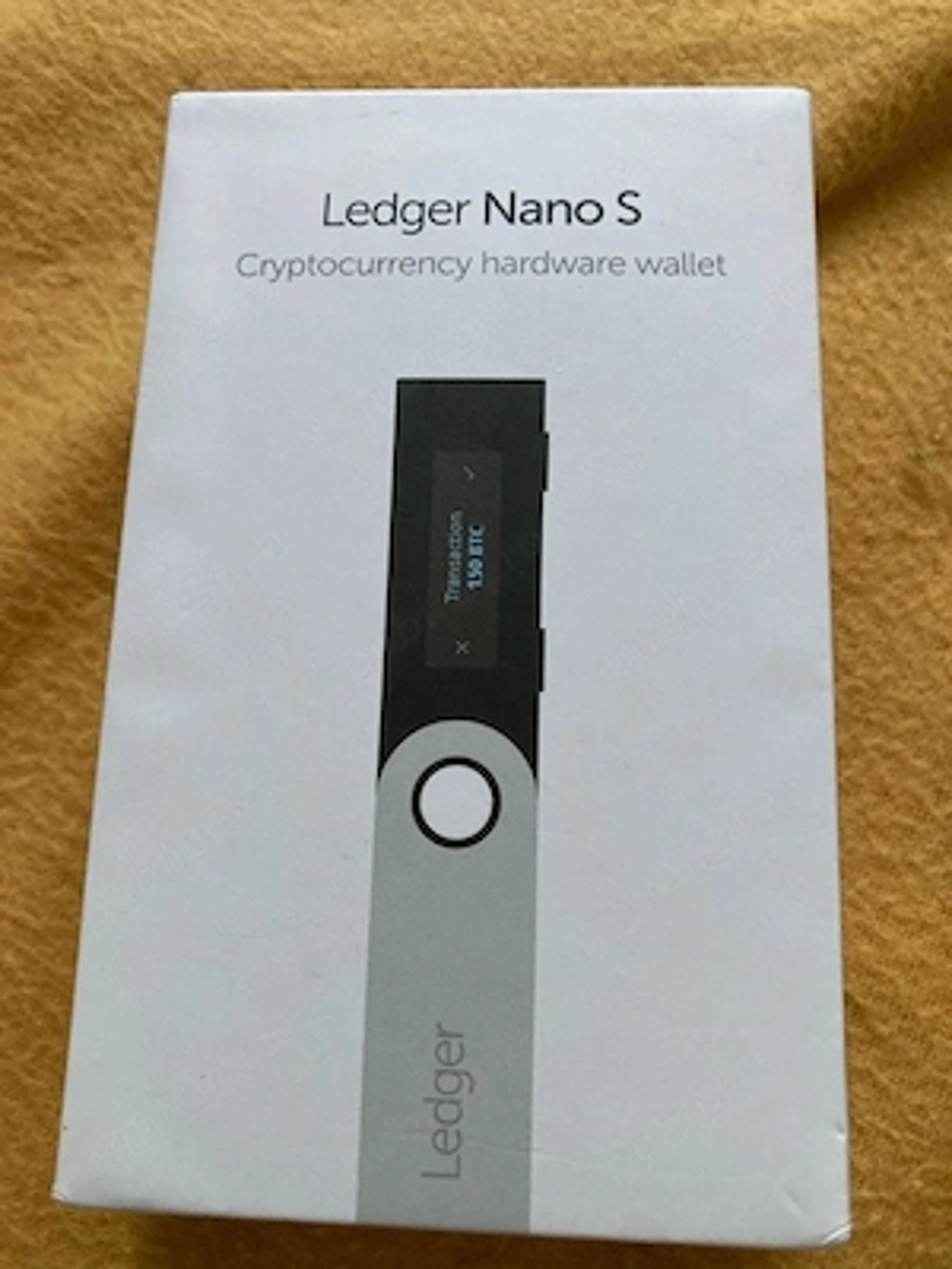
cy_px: 634
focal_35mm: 28
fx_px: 1027
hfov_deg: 49.7
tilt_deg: -71.8
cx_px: 476
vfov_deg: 63.4
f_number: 1.8
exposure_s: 1/60
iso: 250
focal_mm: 3.99
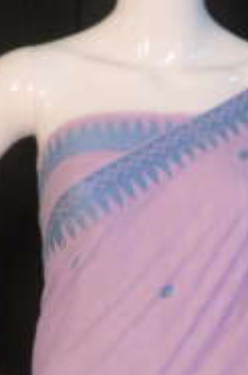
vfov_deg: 8.2
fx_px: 2525
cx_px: 351
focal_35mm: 243
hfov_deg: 5.6
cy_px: 694
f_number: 2.5
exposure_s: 1/80
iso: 320
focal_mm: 50
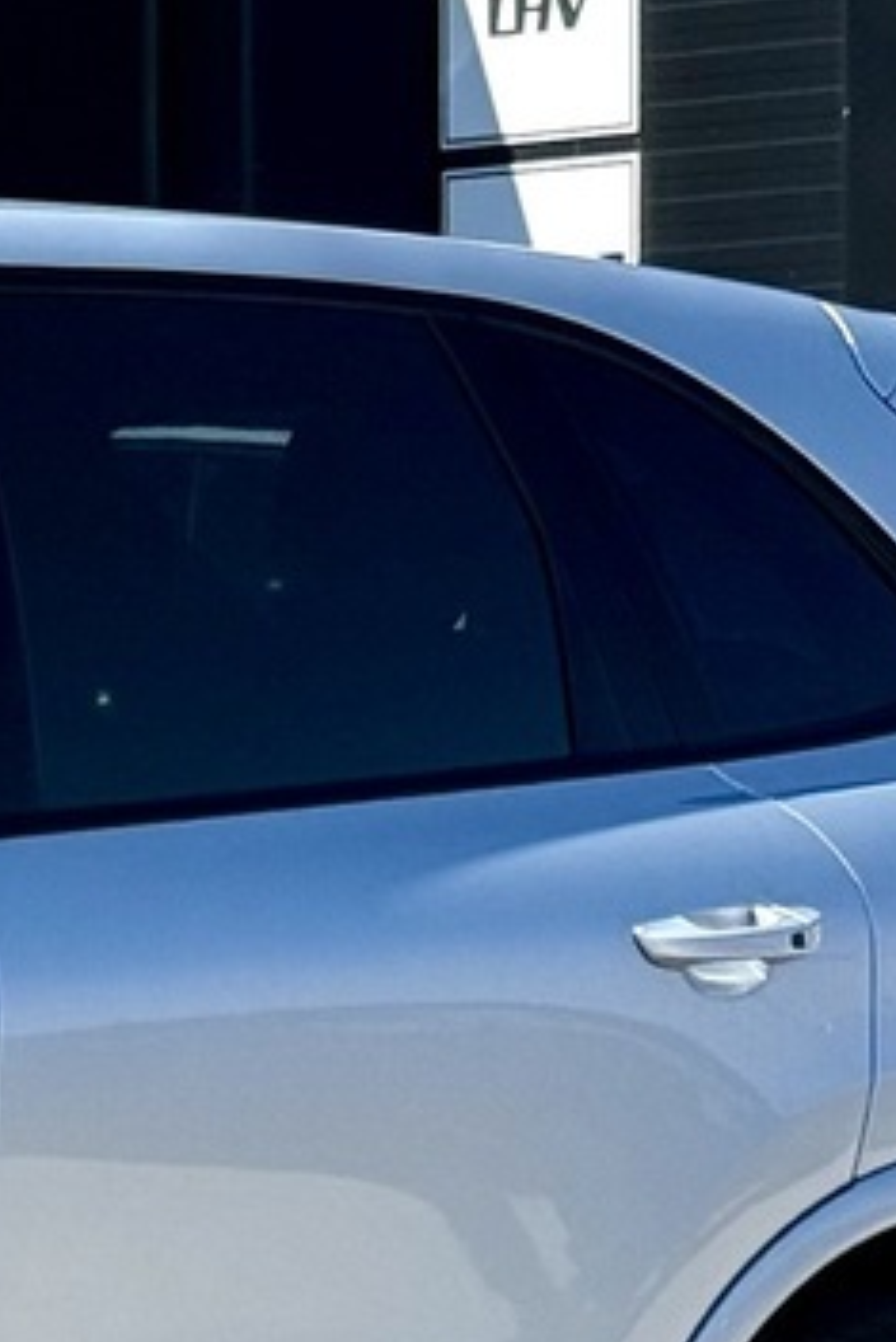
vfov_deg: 9.1
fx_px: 8466
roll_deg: +0.7
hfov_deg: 5.8
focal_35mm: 227
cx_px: -1376
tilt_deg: -1.7
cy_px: 930
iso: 100
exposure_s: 1/6024
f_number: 1.78
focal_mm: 6.76
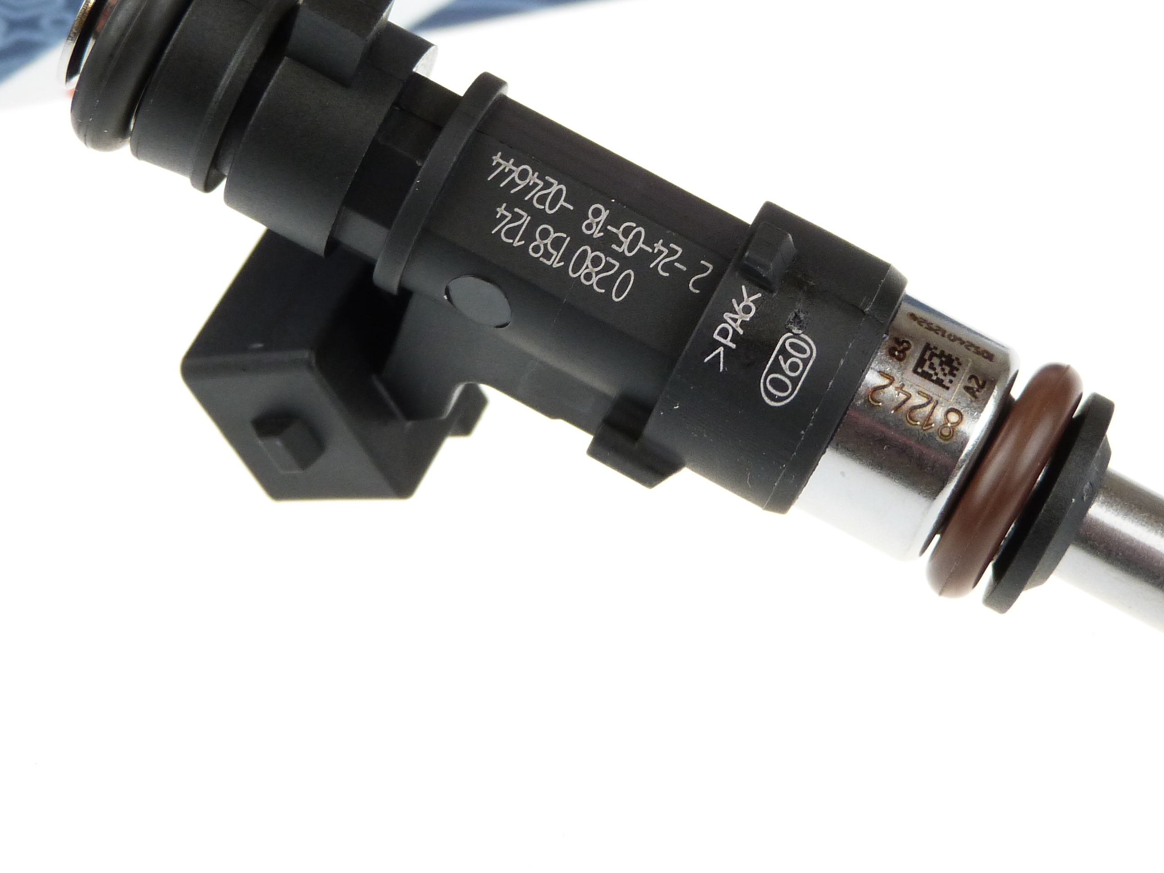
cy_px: 225
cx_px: 728
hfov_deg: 17.4
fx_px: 3800
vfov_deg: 13.1
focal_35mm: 113
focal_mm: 13.2
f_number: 3.3
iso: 200
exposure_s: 1/160
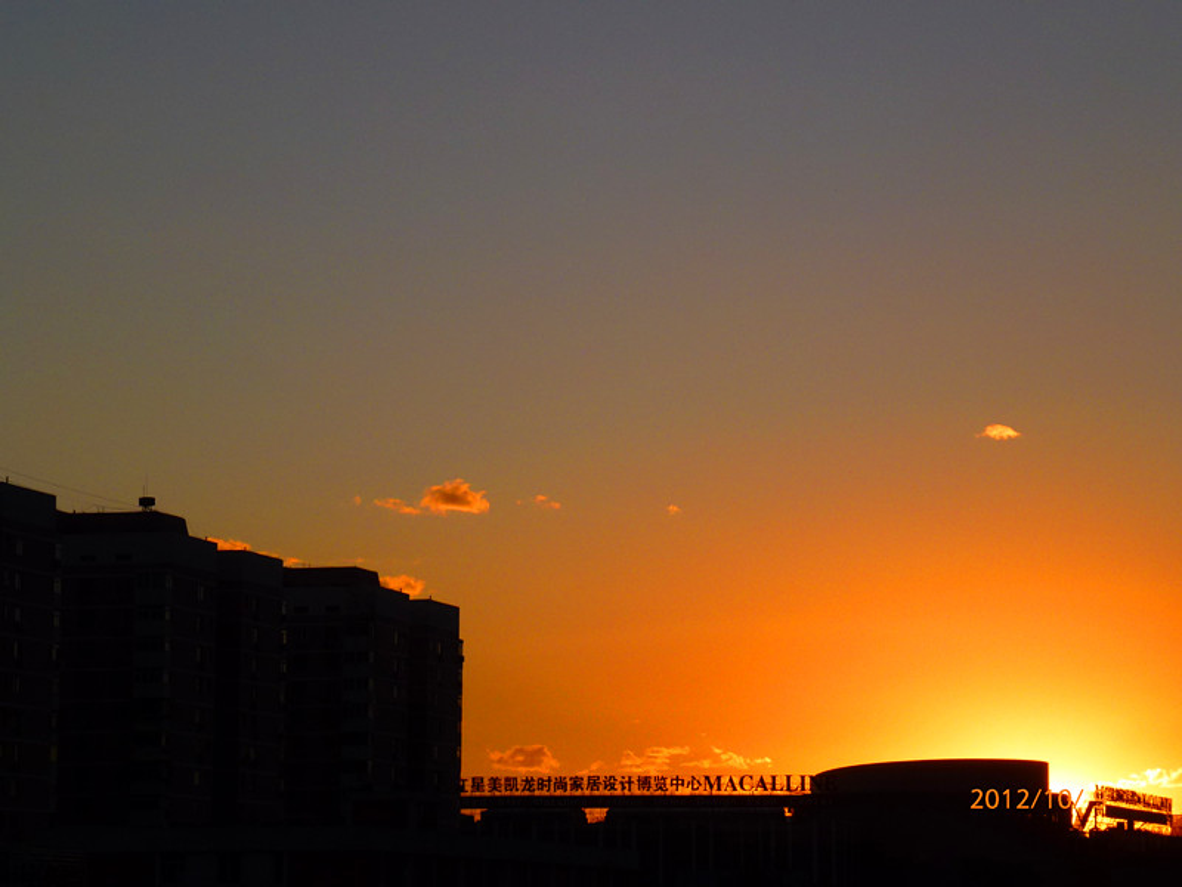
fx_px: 4200
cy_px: 444
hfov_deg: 16.0
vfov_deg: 12.0
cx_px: 591
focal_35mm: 123
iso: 100
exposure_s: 1/800
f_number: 5.1
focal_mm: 20.2
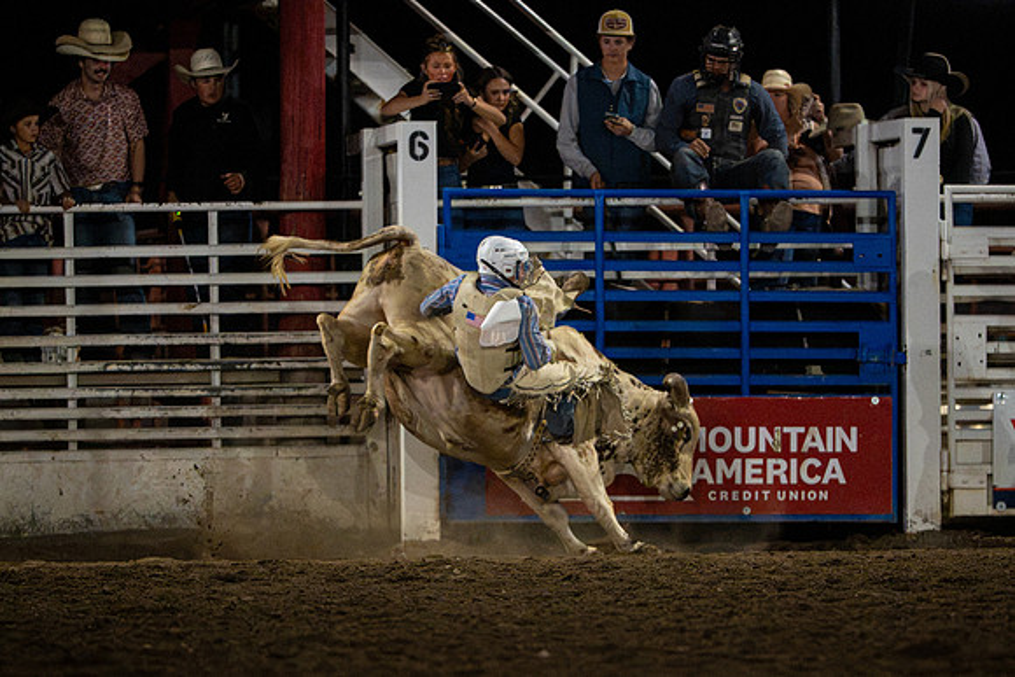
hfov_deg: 6.5
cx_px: 512
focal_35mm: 315
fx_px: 8873
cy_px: 399
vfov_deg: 4.4
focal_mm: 200
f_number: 2.8
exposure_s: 1/1250
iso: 8000
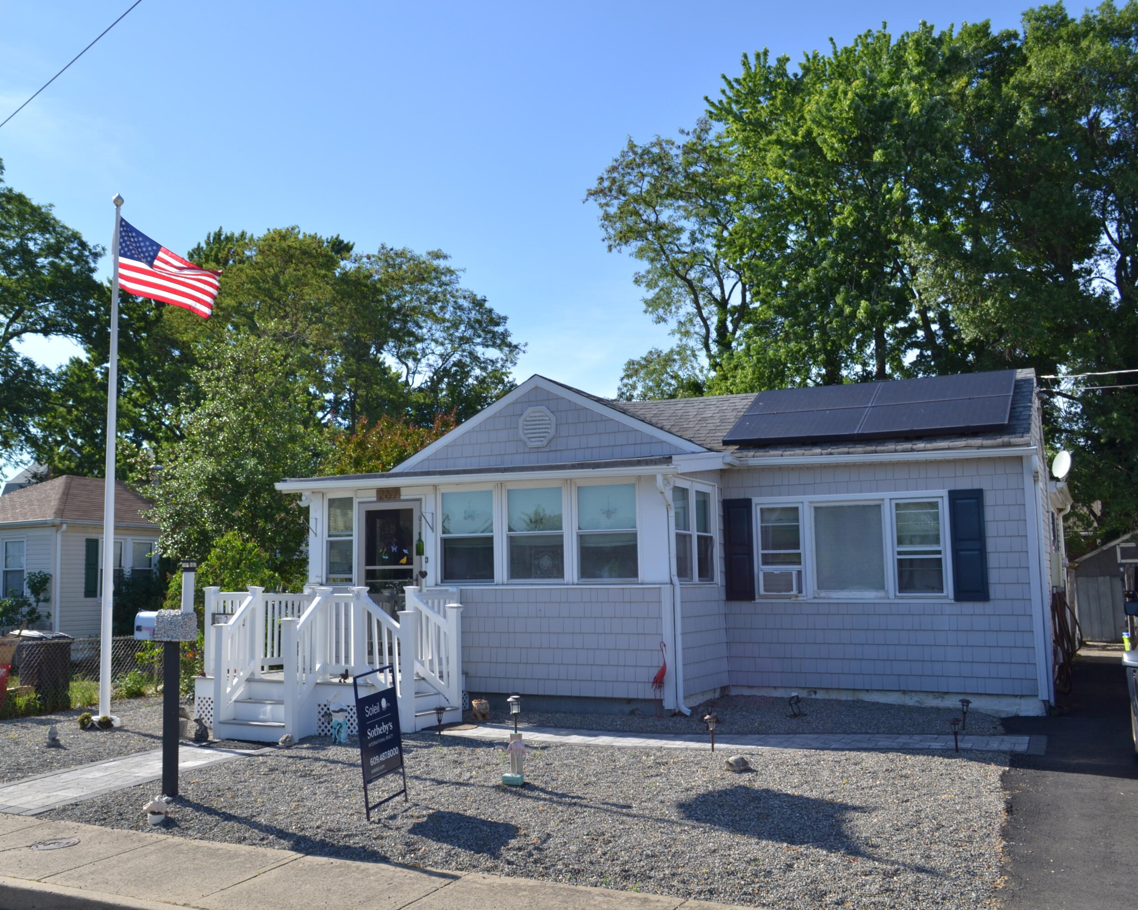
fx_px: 1145
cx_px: 474
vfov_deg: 43.4
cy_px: 453
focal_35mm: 34
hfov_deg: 52.6
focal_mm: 20
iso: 100
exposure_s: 1/200
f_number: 7.1
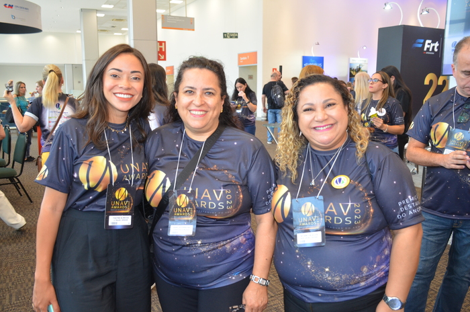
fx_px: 430
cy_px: 156
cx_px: 235
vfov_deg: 39.8
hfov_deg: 57.3
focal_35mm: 33
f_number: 3.5
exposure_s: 1/60
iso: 720
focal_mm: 22
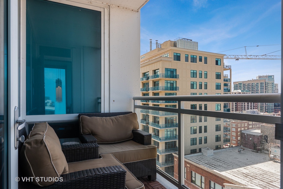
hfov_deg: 73.7
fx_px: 189
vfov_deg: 53.2
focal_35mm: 24
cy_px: 94
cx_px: 142
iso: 200
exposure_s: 1/160
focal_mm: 24
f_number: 8
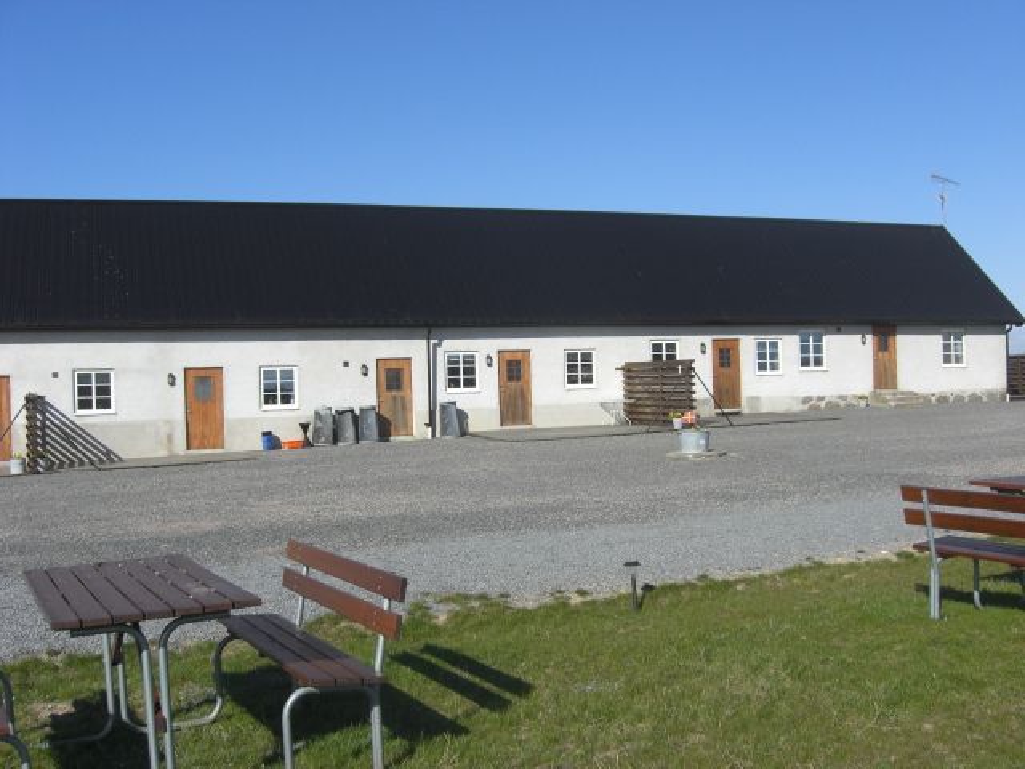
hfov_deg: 49.0
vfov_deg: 37.7
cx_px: 512
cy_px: 384
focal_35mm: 38
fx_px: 1125
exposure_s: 1/250
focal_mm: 7.9
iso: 80
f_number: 8
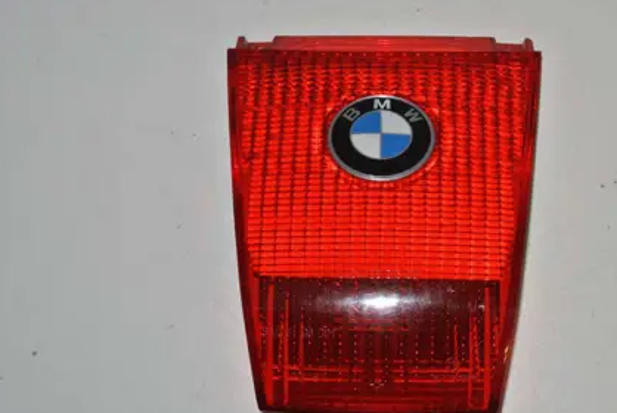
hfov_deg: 25.0
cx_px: 356
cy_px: 223
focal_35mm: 81
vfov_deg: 16.9
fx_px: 1390
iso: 200
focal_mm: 23.6
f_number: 5
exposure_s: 1/60
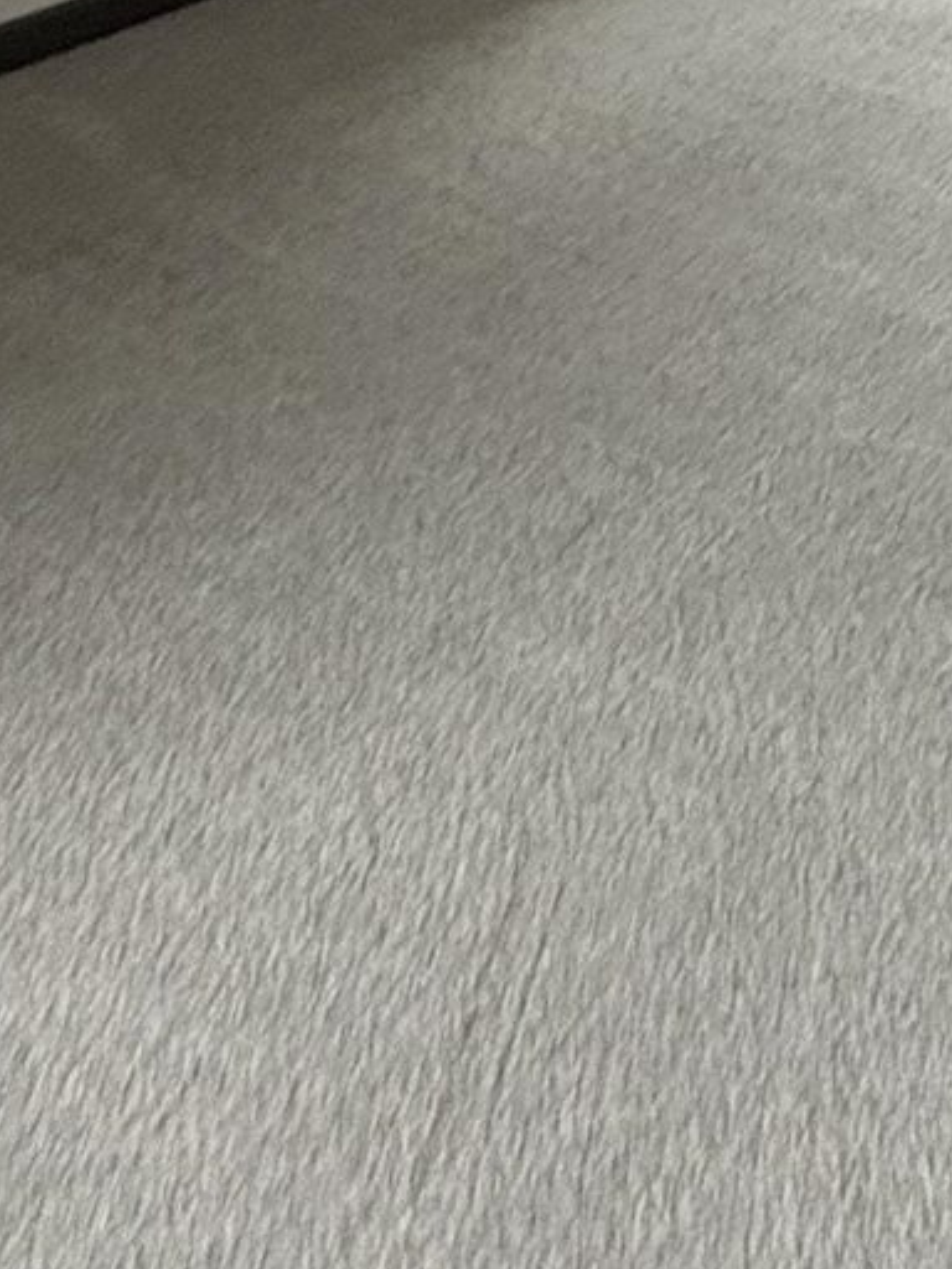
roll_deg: +1.9
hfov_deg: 23.0
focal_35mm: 63
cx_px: 764
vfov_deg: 27.0
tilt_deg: -6.7
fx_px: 2310
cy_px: -268
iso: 250
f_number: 2.2
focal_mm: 2.22
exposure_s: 1/71
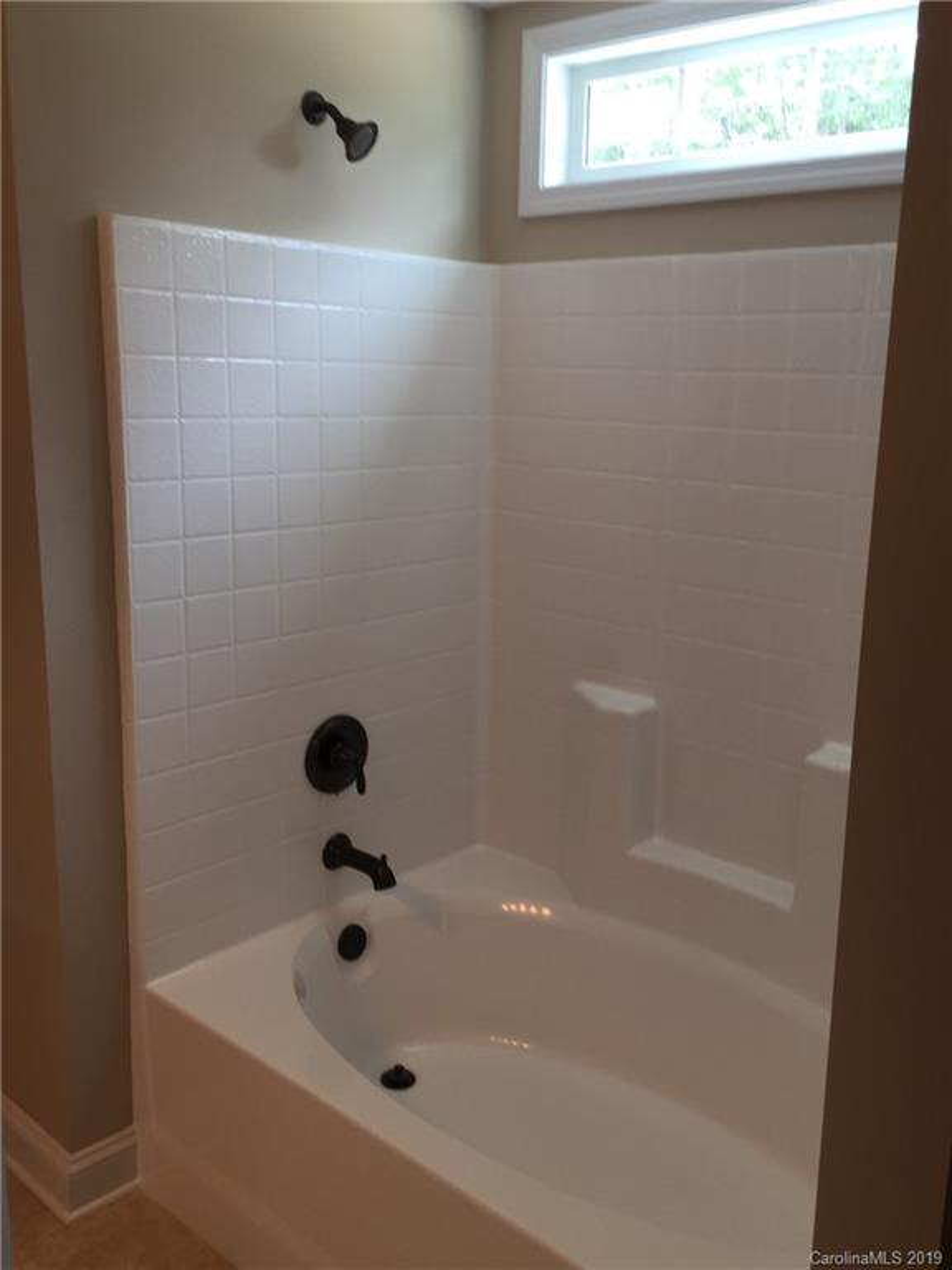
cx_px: 476
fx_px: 1063
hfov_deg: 48.2
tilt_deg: -9.6
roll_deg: +1.3
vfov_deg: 61.7
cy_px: 635
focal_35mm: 29
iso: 40
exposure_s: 1/60
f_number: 2.2
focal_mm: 4.15
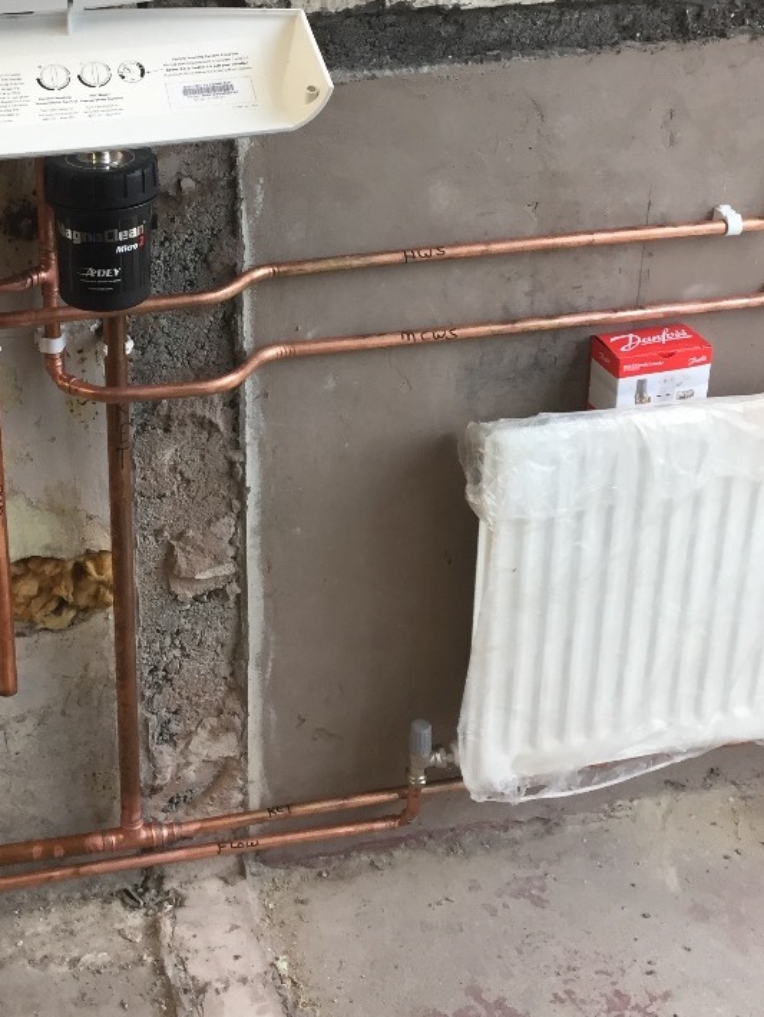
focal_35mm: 49
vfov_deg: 38.1
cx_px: 165
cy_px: 275
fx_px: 1441
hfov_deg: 29.1
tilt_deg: -21.9
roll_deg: +1.2
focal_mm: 4.15
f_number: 2.2
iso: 40
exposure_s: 1/33
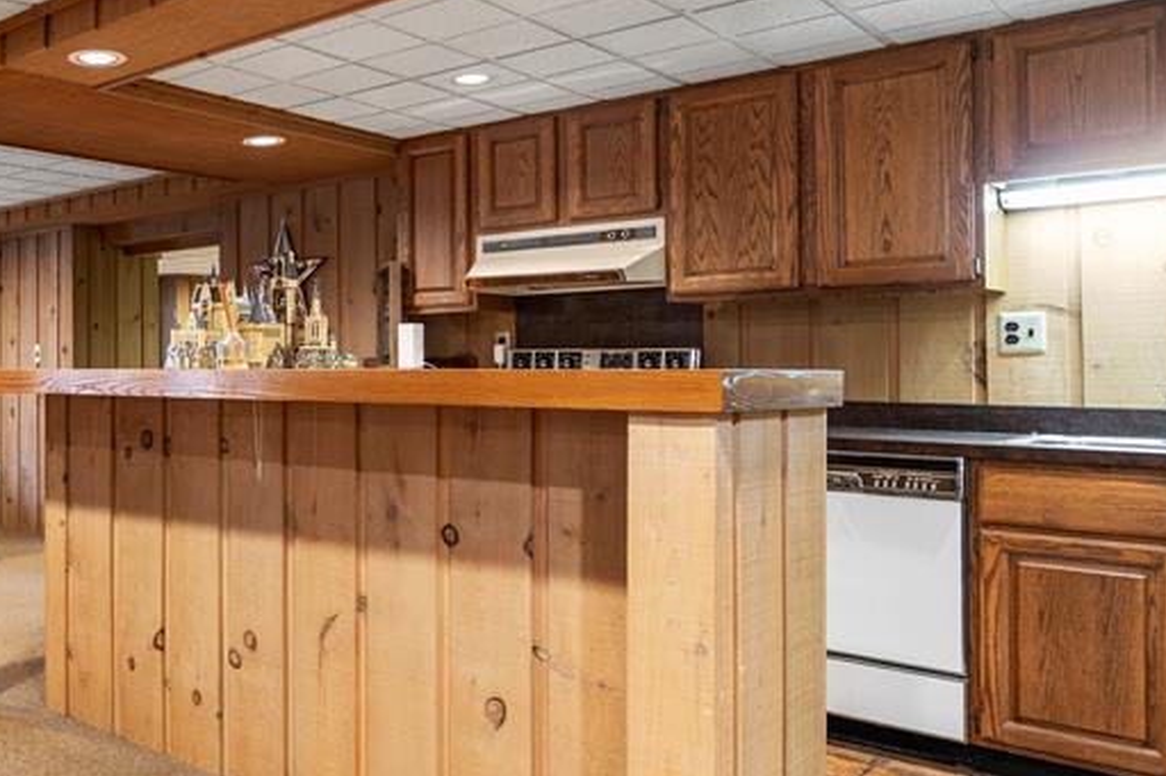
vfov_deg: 40.9
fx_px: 1036
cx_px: 171
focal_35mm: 32
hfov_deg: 53.2
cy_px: 316
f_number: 4
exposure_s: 1/2
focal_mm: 16
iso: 100
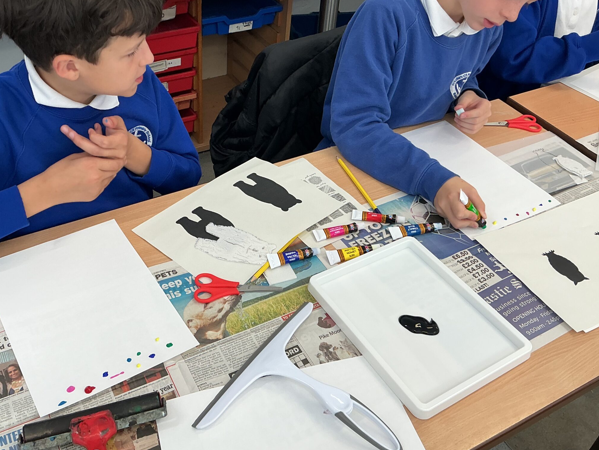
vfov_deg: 38.5
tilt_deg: -38.4
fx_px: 640
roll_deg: -3.1
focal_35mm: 37
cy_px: 183
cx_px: 261
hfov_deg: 50.0
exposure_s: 1/60
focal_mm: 3
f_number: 1.8
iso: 40
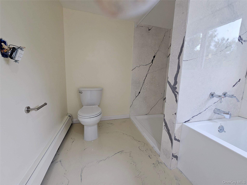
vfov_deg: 89.9
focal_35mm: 13
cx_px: 124
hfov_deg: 106.2
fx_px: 93
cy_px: 92
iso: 80
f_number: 2.2
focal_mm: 2.2
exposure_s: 1/120
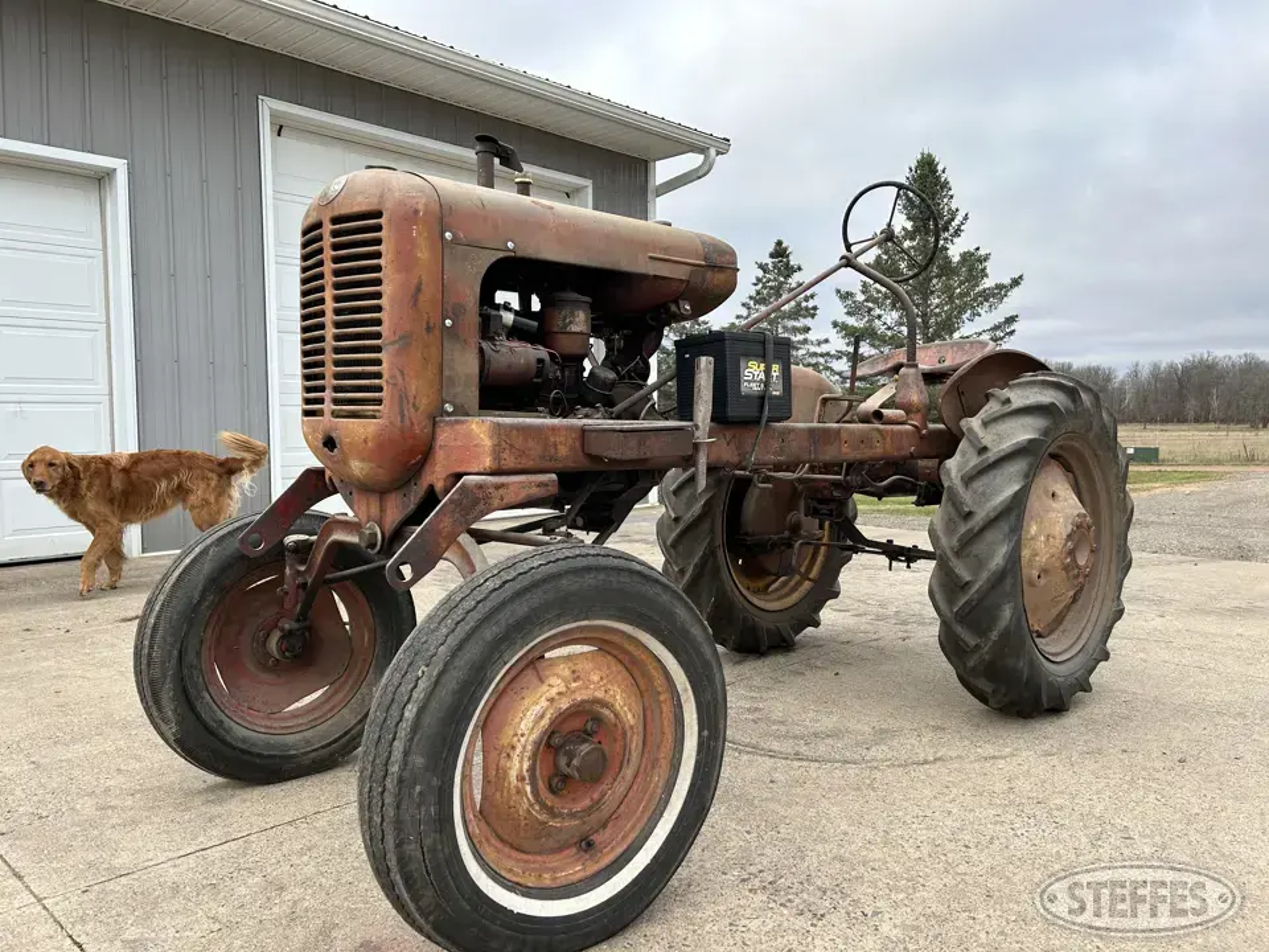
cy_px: 476
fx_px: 953
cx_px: 634
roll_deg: +0.0
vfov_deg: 53.1
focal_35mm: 26
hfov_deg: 67.3
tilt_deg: -3.3
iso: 50
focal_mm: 5.7
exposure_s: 1/1112
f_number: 1.5
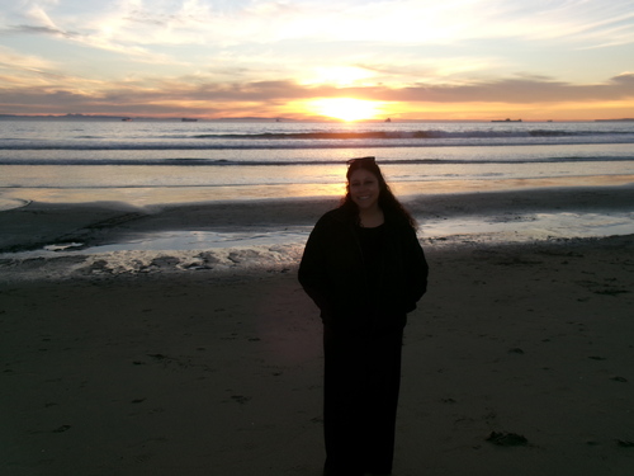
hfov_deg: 51.4
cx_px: 317
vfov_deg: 39.7
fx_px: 659
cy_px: 238
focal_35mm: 36
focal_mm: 6.4
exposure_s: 1/150
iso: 100
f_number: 4.5
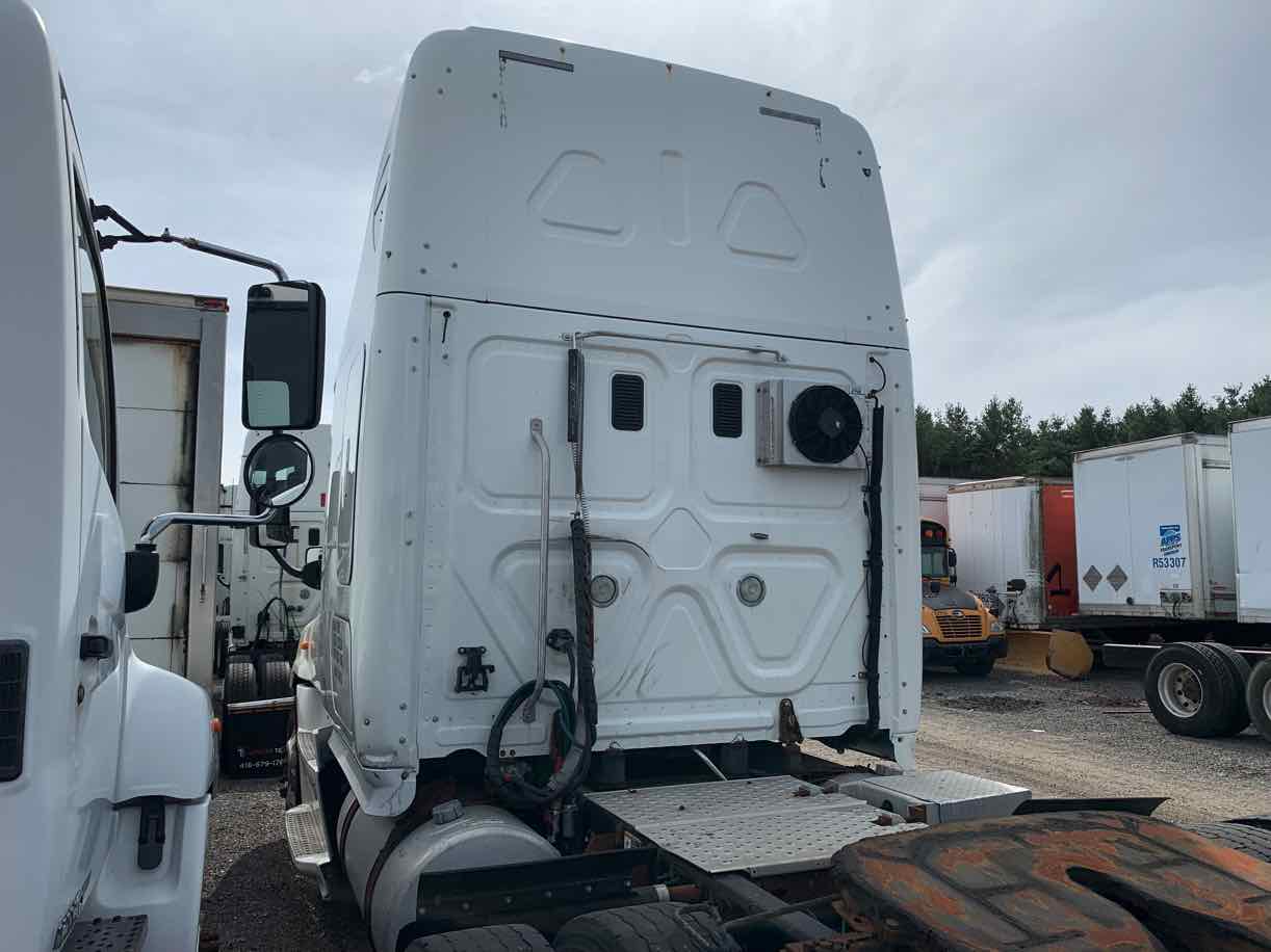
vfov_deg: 53.0
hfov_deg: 67.3
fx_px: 954
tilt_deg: +9.0
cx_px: 636
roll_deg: -0.6
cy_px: 476
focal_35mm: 26
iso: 25
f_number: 1.8
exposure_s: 1/4274
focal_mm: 4.25
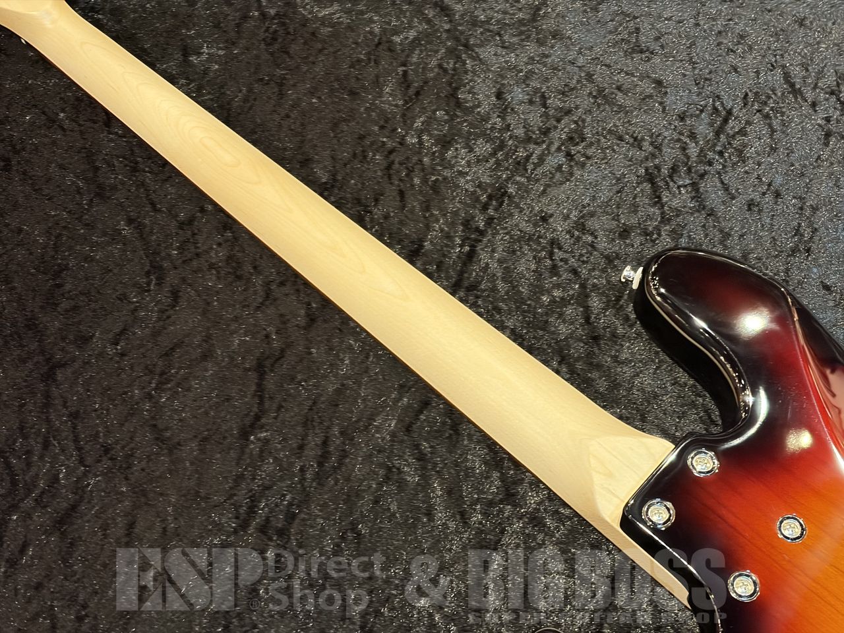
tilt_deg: -62.7
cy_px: 316
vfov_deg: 28.0
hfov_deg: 36.8
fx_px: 1268
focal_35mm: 52
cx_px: 422
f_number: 1.6
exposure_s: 1/40
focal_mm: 5.96
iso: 200
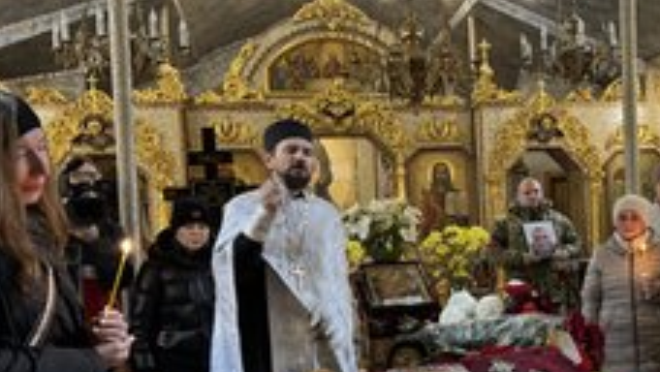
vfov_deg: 25.9
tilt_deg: -0.7
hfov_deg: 43.5
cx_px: 474
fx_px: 805
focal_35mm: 46
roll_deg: +2.7
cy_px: 247
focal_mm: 6.76
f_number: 1.78
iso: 800
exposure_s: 1/44
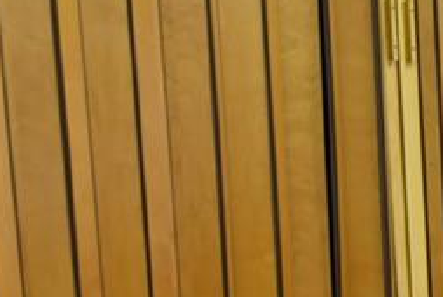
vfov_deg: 9.5
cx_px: 881
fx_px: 1688
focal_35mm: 137
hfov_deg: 13.0
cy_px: 548
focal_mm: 34
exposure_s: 1/80
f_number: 4.5
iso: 1250
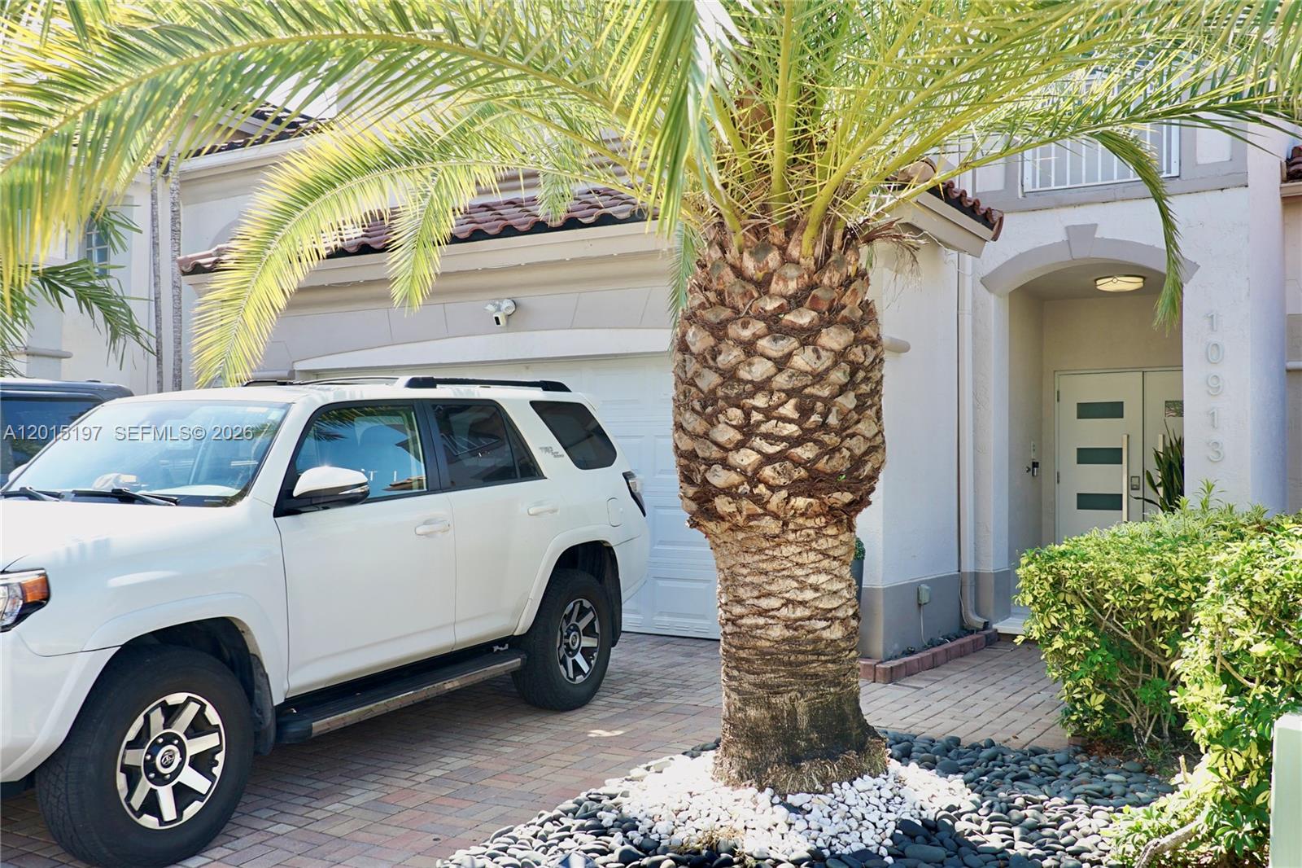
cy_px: 434
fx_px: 1229
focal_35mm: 34
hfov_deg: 55.8
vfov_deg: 38.9
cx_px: 651
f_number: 5.6
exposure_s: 1/125
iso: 100
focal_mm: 23
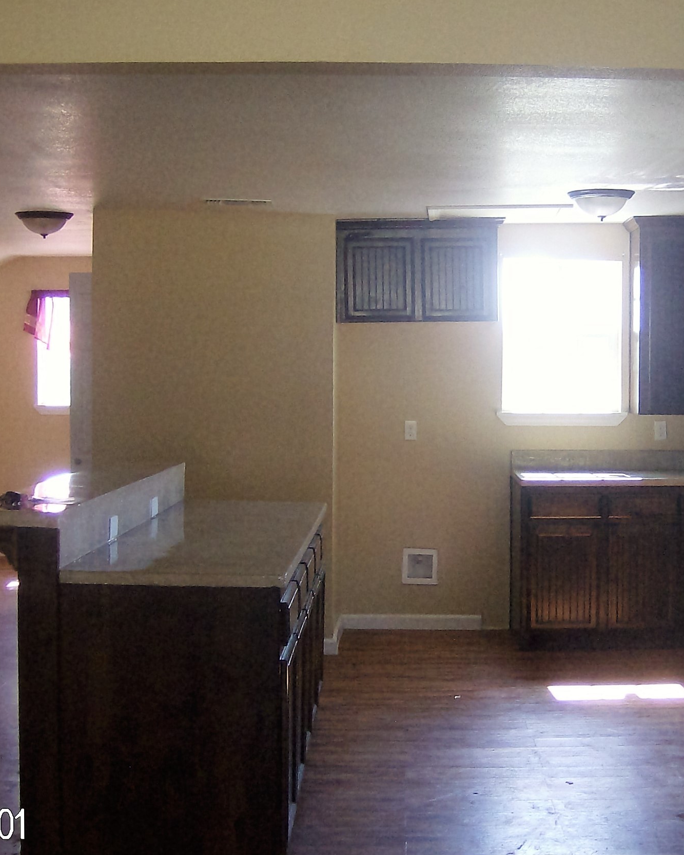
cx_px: 458
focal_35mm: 54
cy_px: 439
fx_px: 1366
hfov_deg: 27.9
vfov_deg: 34.7
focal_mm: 6
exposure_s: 1/64
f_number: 2.8
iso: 196
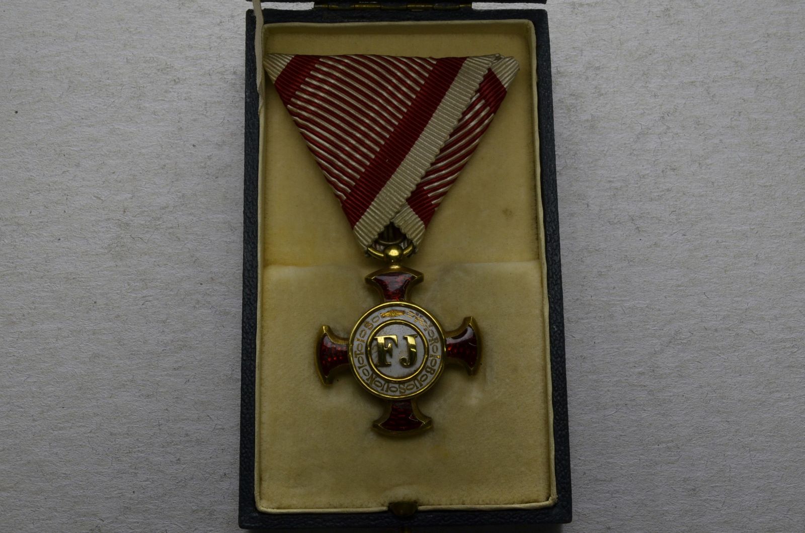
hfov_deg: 43.7
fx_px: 1004
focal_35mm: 45
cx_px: 402
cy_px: 266
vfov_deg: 29.7
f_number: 14
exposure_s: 1/250
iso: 400
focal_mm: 30
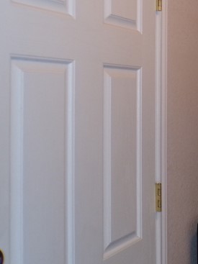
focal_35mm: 67
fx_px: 511
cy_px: 81
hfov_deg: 17.8
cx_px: 351
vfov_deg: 28.7
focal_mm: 4.3
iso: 200
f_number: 3
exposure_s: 1/17
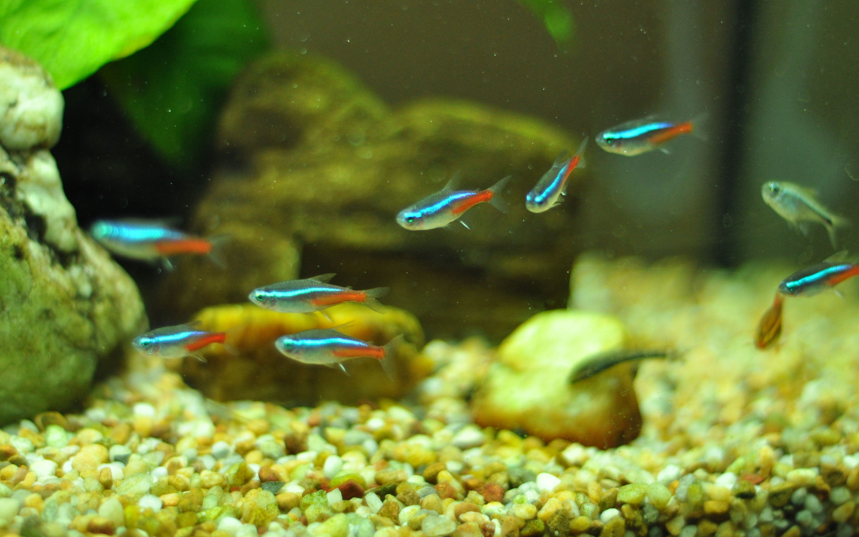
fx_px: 1803
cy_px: 280
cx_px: 428
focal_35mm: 77
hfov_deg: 26.8
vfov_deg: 16.9
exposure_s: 1/500
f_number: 1.8
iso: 800
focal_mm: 50
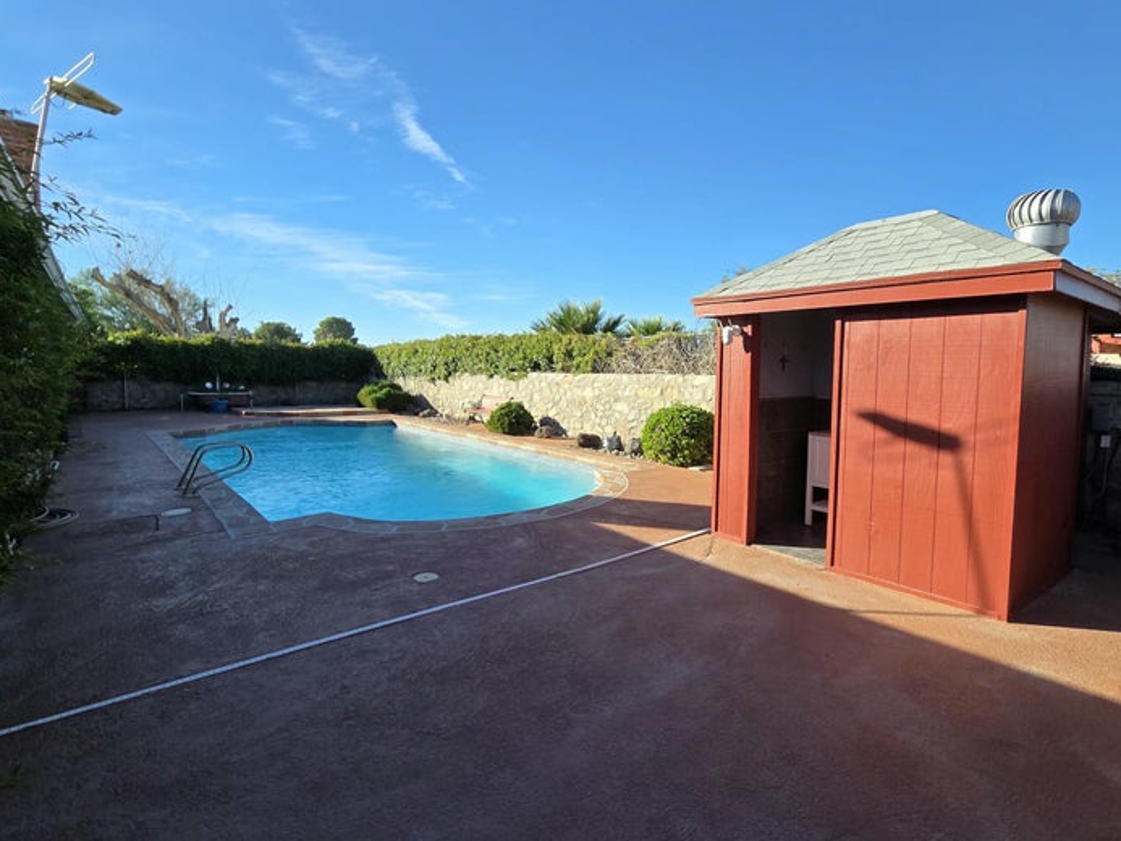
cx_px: 582
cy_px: 403
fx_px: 518
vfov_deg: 78.1
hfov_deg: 94.4
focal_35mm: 16
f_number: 2.2
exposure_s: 1/1300
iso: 50
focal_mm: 2.2
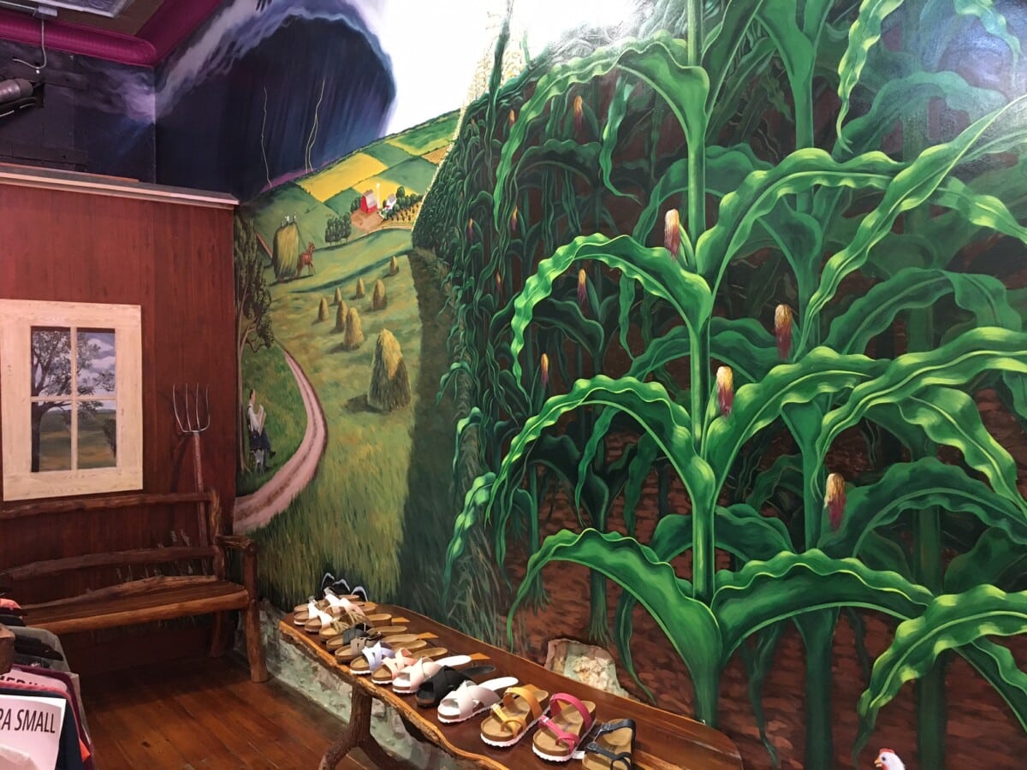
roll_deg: +0.9
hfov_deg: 61.7
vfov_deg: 48.2
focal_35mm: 29
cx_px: 514
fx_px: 860
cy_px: 385
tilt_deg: +0.5
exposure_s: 1/30
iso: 200
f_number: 2.2
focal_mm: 4.15
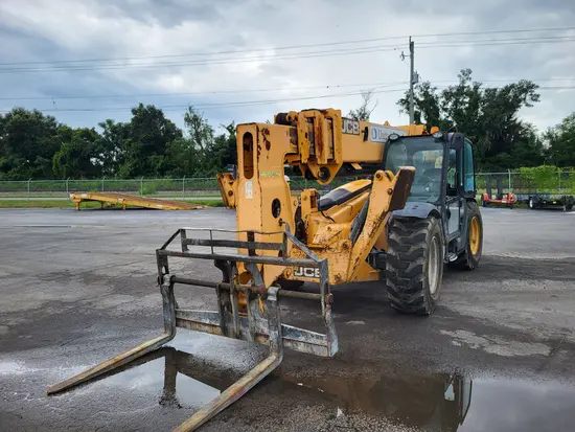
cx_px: 288
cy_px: 216
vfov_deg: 53.1
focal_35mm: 26
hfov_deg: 67.3
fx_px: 432
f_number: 1.8
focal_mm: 5.4
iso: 40
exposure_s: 1/1087
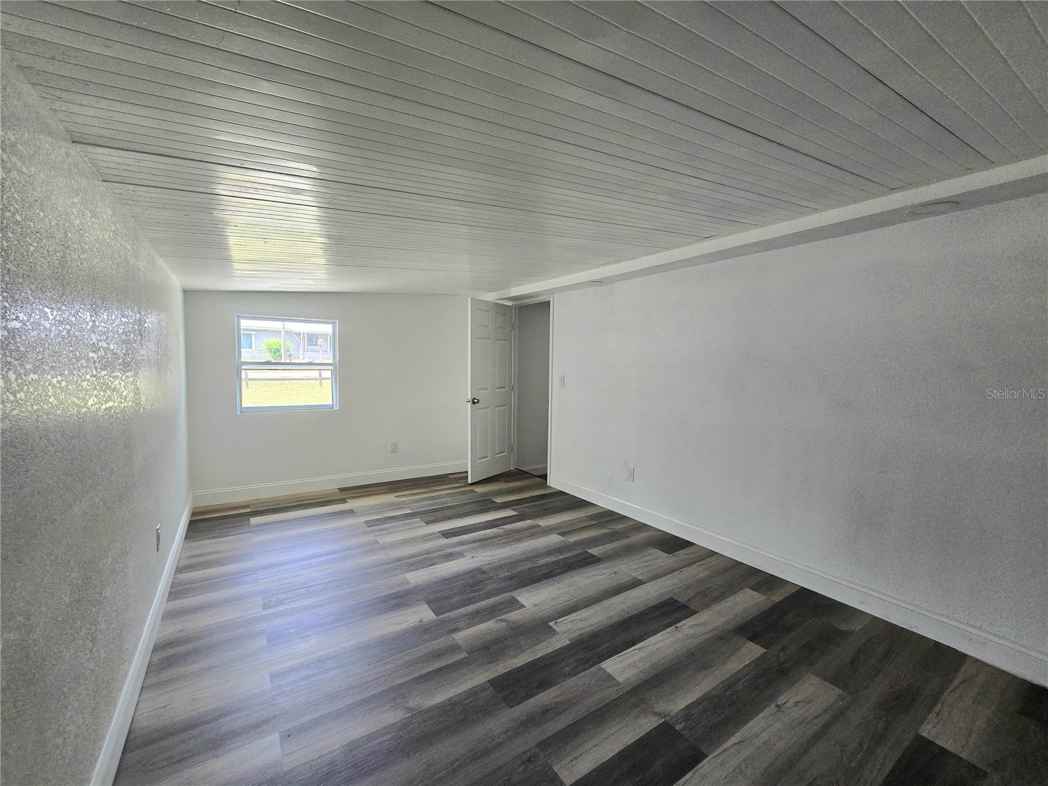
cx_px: 524
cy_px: 393
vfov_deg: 89.9
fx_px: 394
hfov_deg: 106.2
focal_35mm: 13
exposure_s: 1/60.2
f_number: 2.2
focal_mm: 2.2
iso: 160
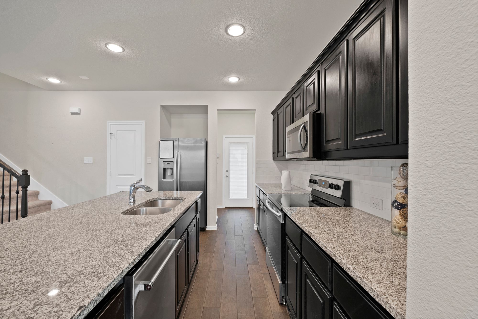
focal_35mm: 14
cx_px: 239
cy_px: 160
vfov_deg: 81.3
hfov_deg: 104.2
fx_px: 186
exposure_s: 1/2.5
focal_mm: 14
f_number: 9
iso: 640
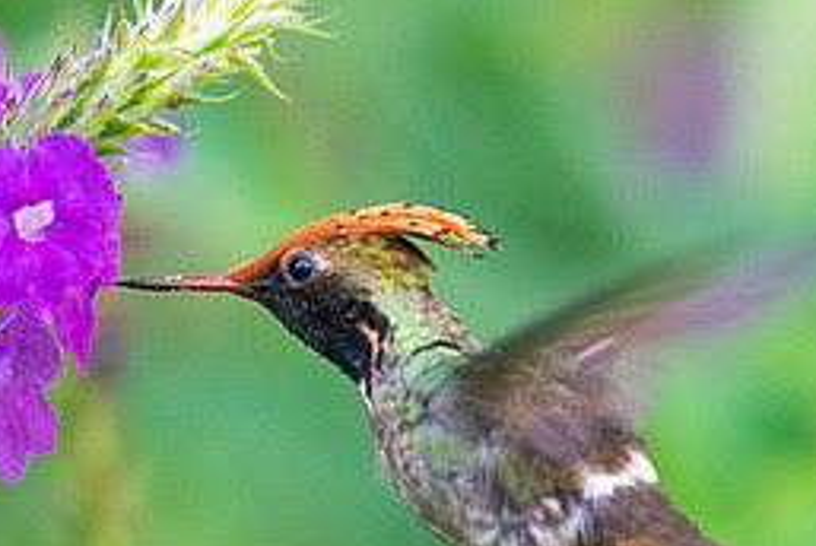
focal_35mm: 1827
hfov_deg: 1.1
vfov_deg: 0.8
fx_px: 41458
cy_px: 326
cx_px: 237
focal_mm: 500
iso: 2500
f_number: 4
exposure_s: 1/320
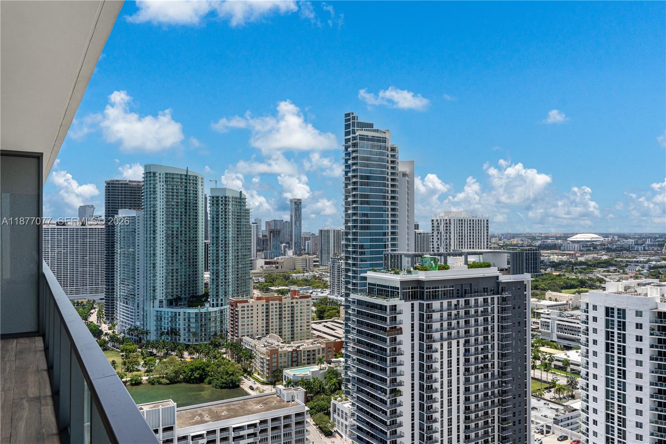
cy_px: 222
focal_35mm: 28
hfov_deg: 64.9
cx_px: 333
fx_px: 523
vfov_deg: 45.9
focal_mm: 28.3
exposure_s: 1/1000
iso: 200
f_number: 8
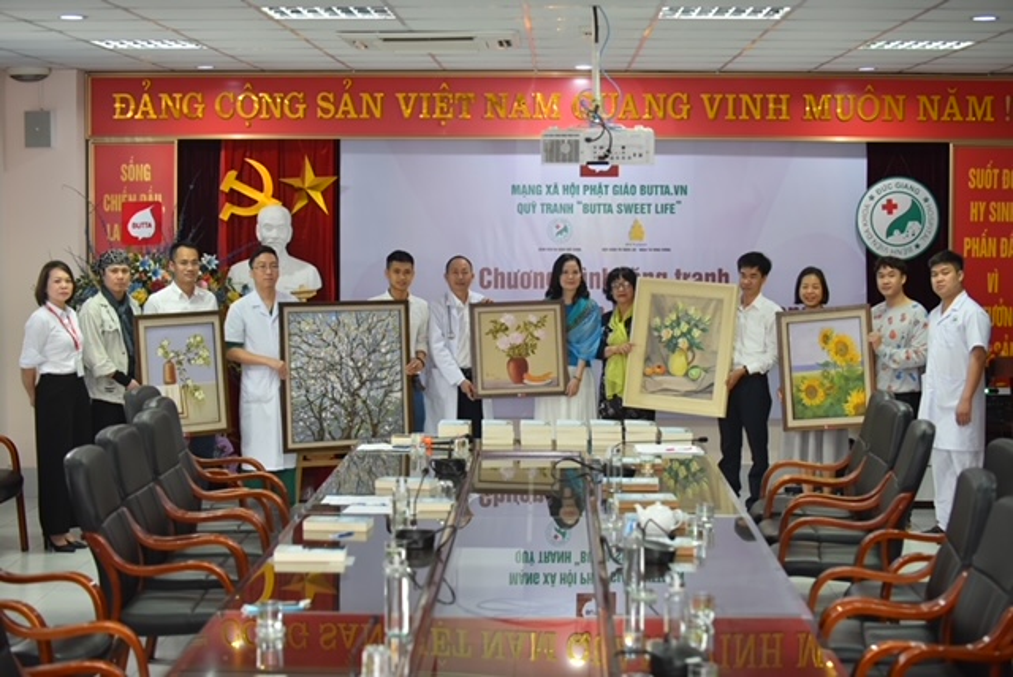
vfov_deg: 19.5
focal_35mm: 70
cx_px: 506
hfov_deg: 28.8
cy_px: 338
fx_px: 1971
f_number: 3.5
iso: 1000
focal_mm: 70
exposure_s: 1/125
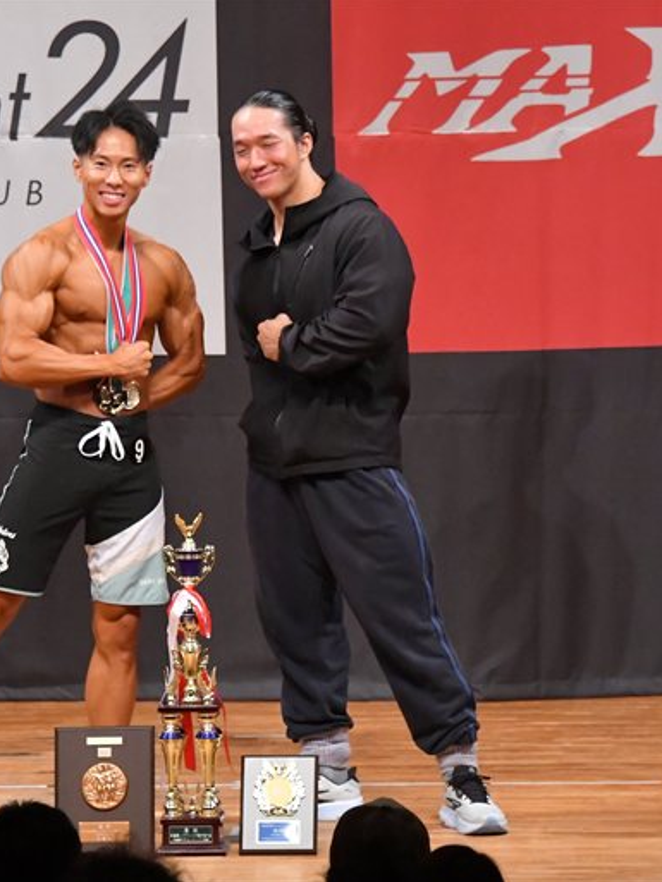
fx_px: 9431
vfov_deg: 5.4
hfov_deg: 4.0
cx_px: 218
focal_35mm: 370
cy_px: 440
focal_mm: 170
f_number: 5.6
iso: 8000
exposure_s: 1/400
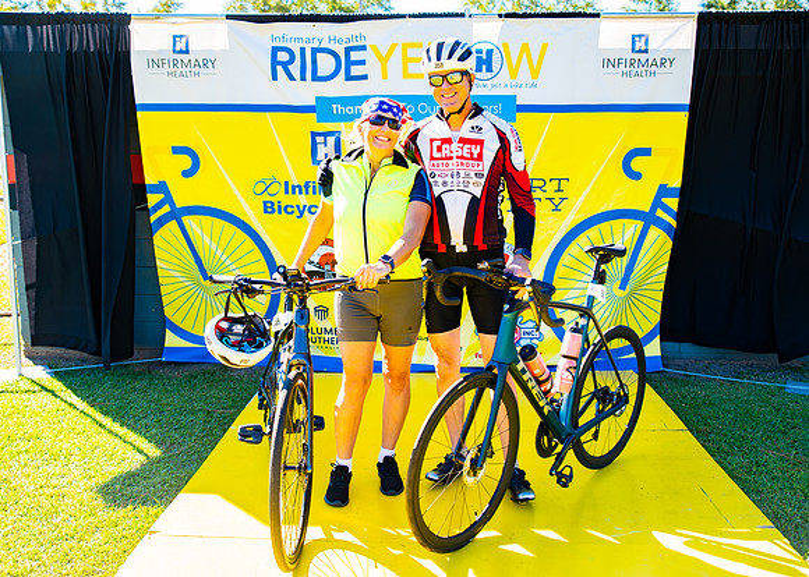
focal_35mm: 37
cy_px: 271
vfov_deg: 37.5
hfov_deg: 50.8
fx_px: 851
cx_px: 430
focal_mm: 32
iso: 100
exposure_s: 1/200
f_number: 2.8
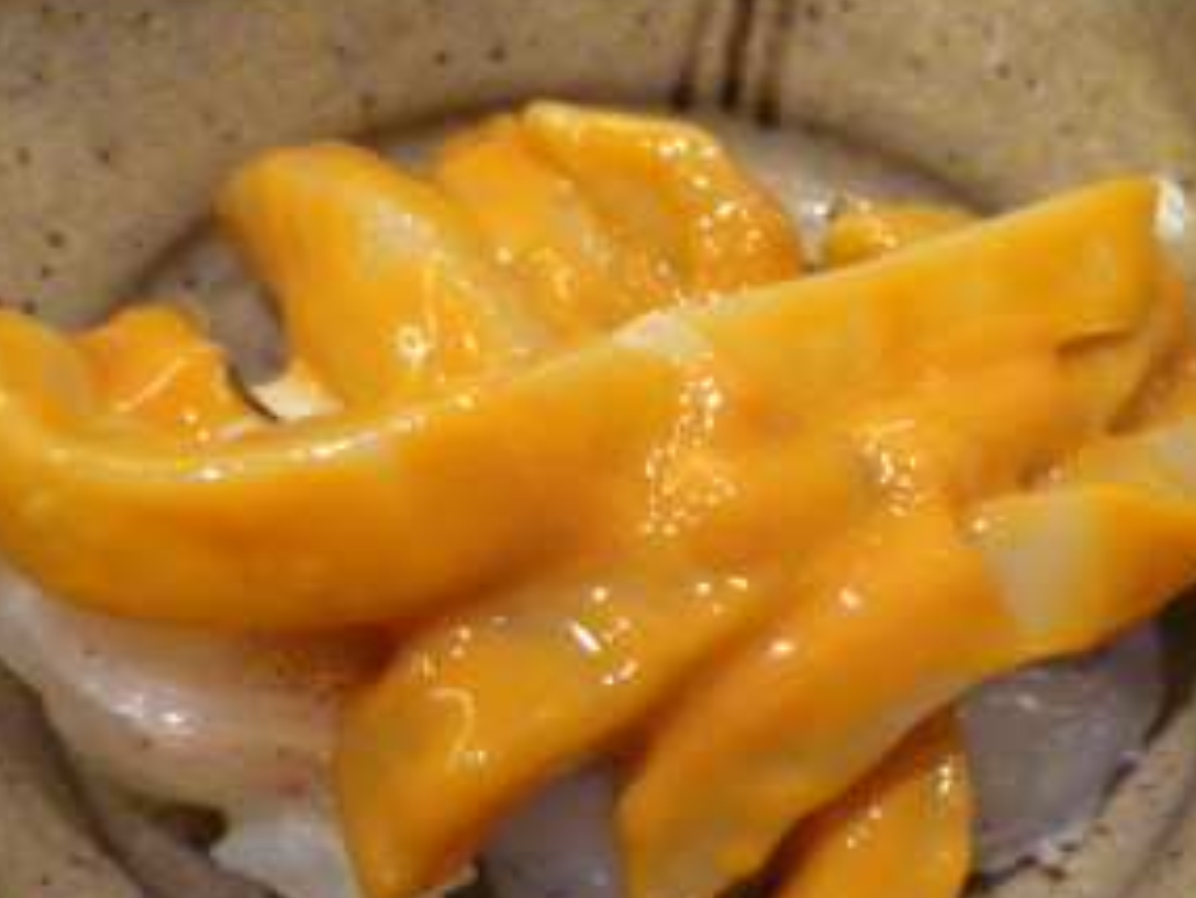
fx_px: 2558
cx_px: 781
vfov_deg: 19.9
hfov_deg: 26.2
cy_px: 550
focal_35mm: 74
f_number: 2.8
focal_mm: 5.5
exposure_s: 1/20
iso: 400
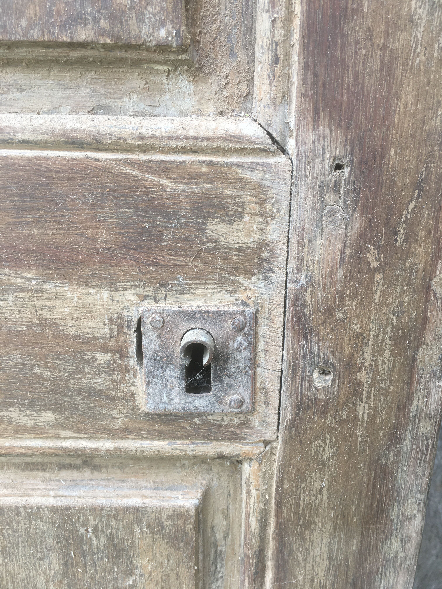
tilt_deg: -26.5
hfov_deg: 48.2
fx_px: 494
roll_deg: -3.1
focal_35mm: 29
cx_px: 221
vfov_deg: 61.7
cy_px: 294
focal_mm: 4.15
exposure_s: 1/120
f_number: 2.2
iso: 25
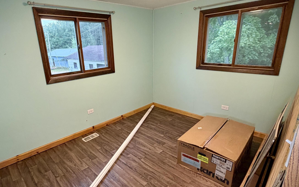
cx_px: 134
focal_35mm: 21
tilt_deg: -17.8
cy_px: 97
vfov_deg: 57.3
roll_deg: +2.5
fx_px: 171
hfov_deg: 82.0
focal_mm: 2.22
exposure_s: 1/60
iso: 250
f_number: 2.2
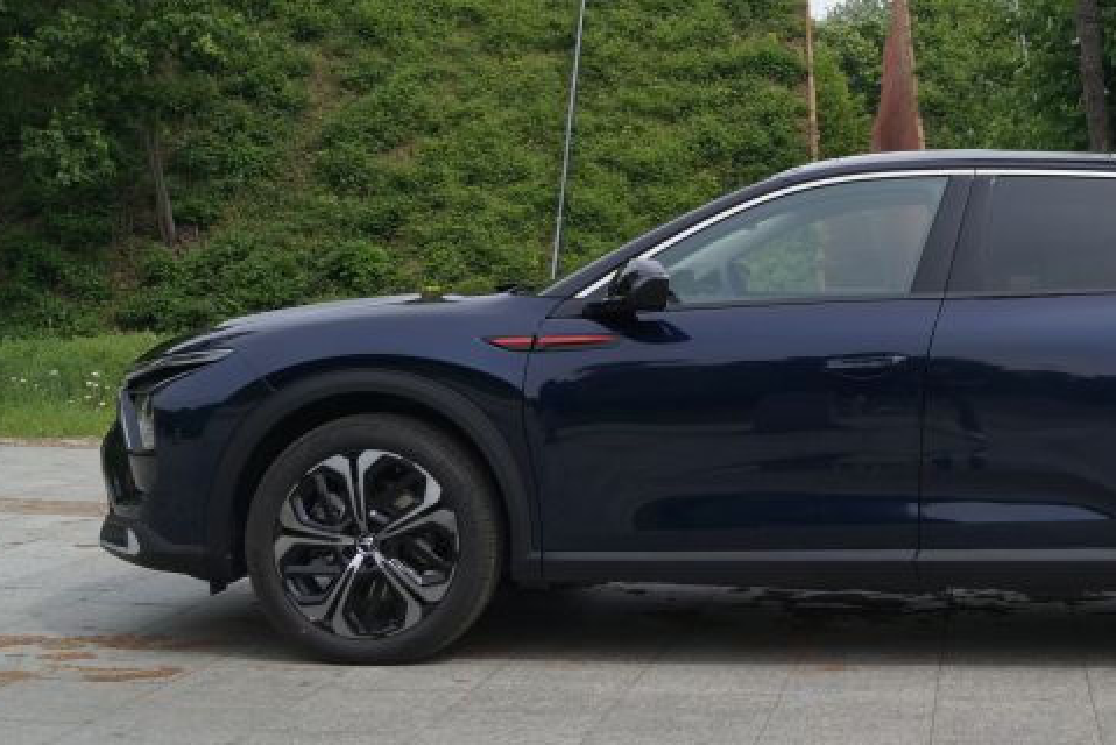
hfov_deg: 30.3
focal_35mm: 64
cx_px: 955
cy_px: 84
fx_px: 1985
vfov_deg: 20.9
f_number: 8
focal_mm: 20
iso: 100
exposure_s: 1/250
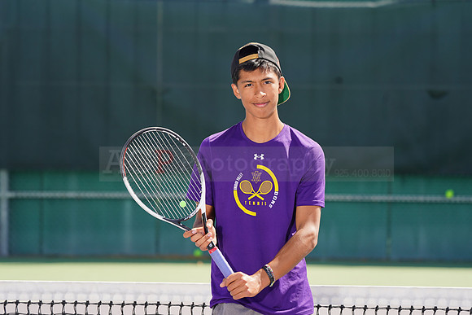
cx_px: 236
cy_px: 158
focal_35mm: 209
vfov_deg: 6.6
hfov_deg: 9.8
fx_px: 2741
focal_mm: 209
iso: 100
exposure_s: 1/250
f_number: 6.3
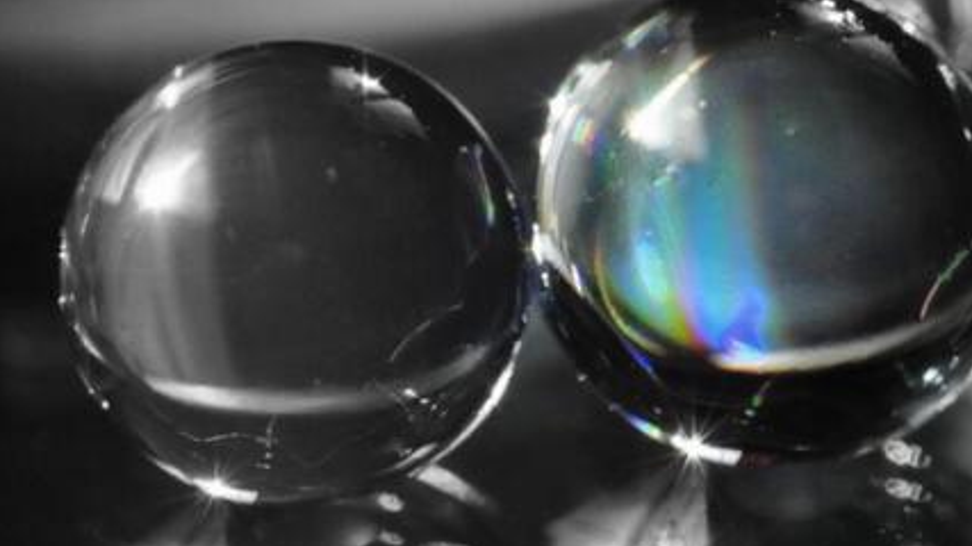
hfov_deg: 9.3
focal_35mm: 232
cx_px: 640
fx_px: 5972
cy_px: 267
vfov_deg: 5.2
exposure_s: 1/4000
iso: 2000
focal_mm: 105
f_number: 16
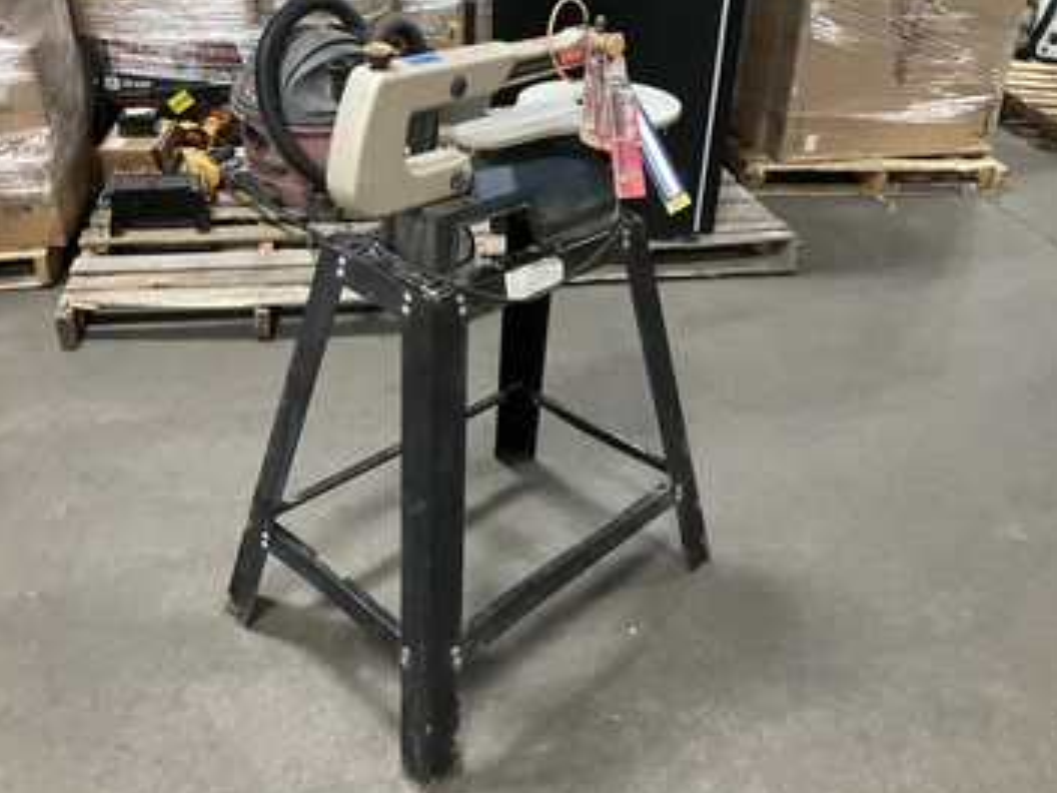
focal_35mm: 33
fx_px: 1008
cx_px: 522
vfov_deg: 42.9
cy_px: 369
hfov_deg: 55.4
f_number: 1.8
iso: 320
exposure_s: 1/30
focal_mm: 3
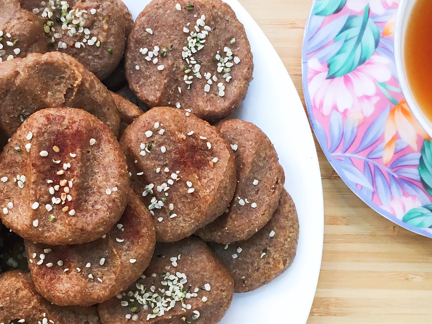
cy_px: 214
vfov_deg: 23.9
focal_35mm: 61
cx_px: 200
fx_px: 761
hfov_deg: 31.7
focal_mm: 4.15
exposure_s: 1/30
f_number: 2.2
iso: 80
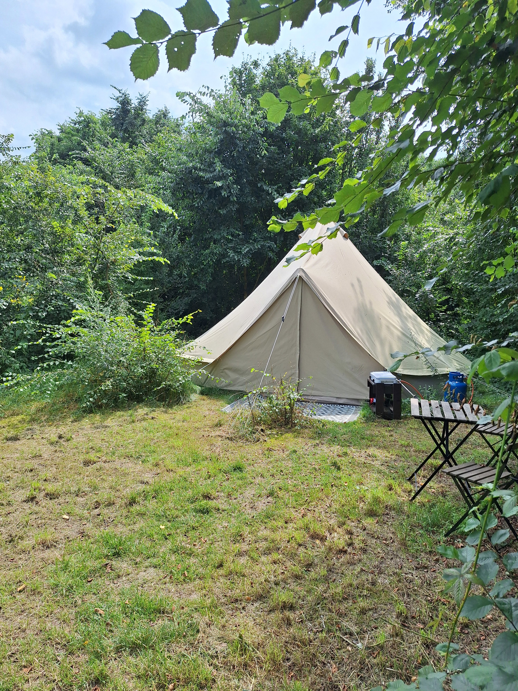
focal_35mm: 23
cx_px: 259
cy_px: 346
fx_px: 459
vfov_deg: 73.9
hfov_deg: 58.9
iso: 40
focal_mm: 5.54
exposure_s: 1/1484
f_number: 1.8
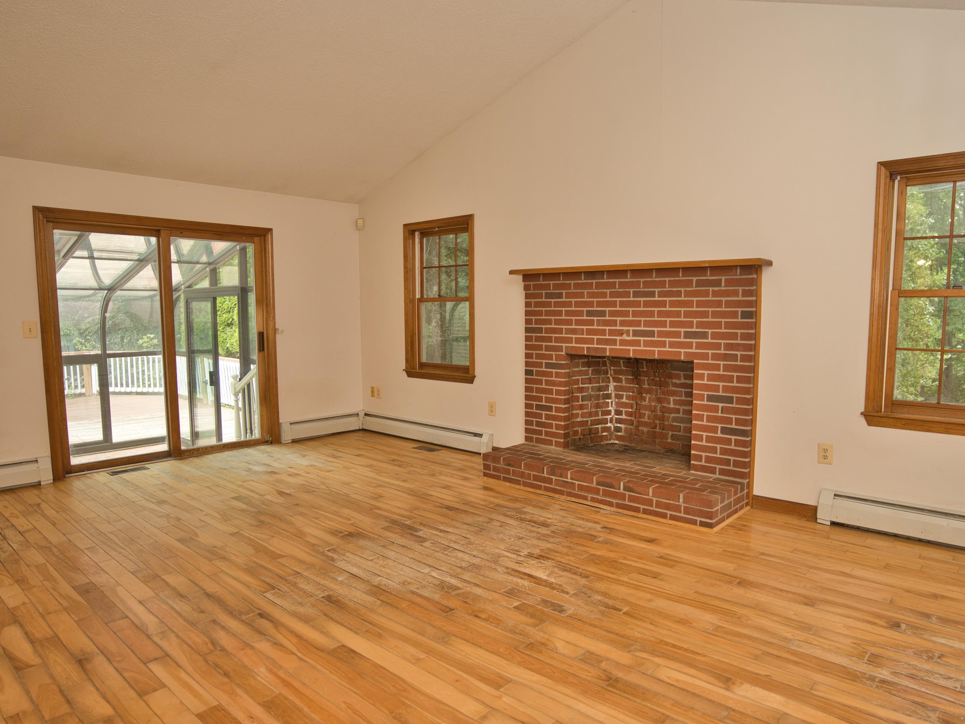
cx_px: 521
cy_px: 378
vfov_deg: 61.1
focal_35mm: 22
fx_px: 613
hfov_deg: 76.2
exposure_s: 1/125
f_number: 2.8
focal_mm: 17
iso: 400
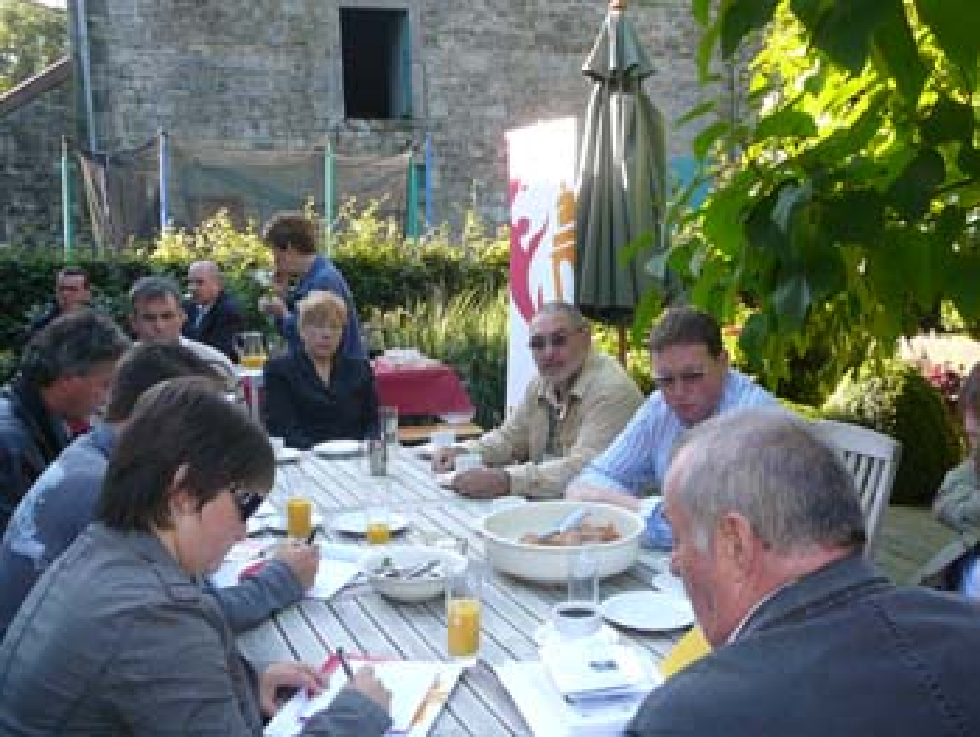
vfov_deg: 40.7
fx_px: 992
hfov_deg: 52.6
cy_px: 368
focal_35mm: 35
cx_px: 490
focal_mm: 5.2
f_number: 2.8
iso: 80
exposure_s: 1/100
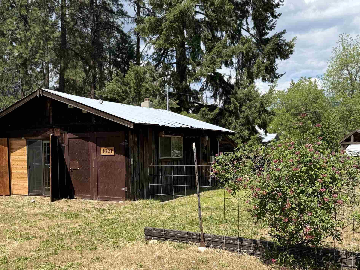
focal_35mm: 39
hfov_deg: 47.7
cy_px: 174
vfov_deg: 36.5
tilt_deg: -2.6
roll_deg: +1.9
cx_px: 152
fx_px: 406
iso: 80
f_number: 1.78
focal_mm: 6.76
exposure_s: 1/4167
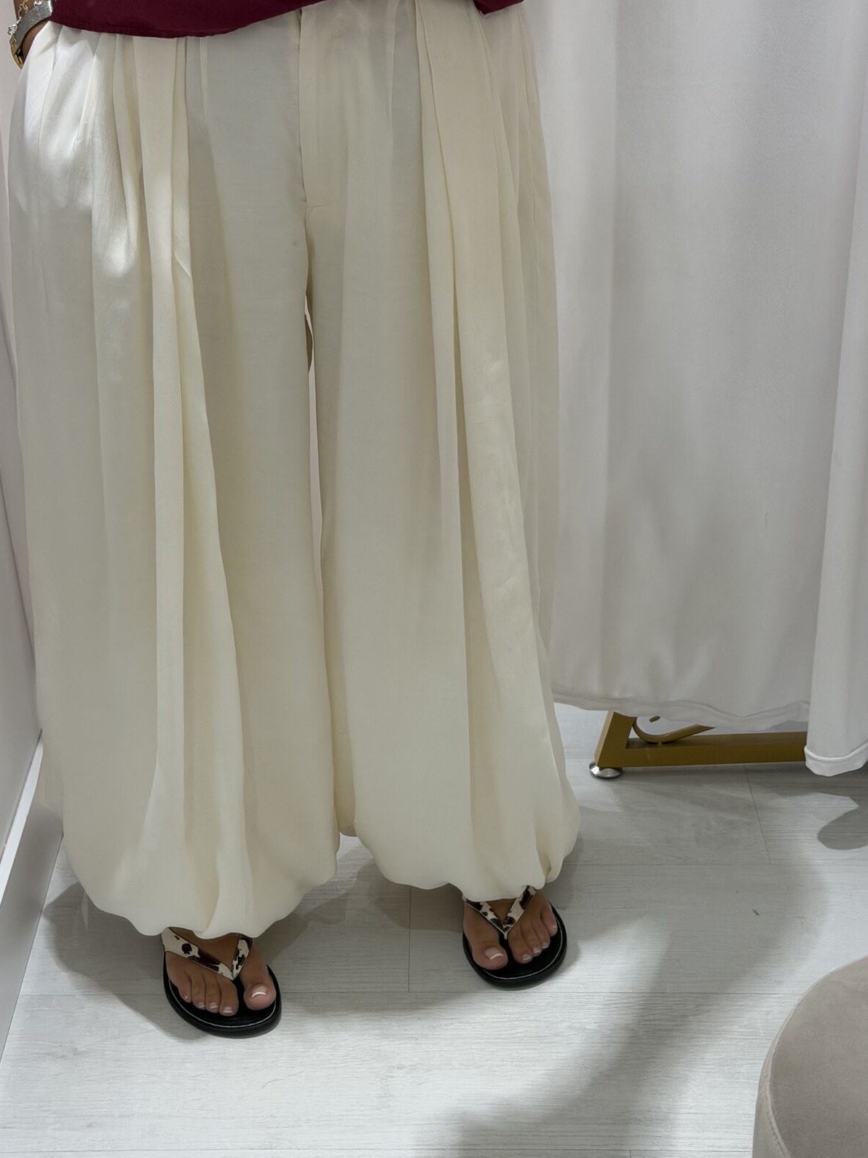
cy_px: 608
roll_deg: +1.6
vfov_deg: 33.2
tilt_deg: -27.6
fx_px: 1939
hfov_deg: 25.2
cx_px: 358
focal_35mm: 58
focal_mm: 6.76
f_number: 1.78
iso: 80
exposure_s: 1/100
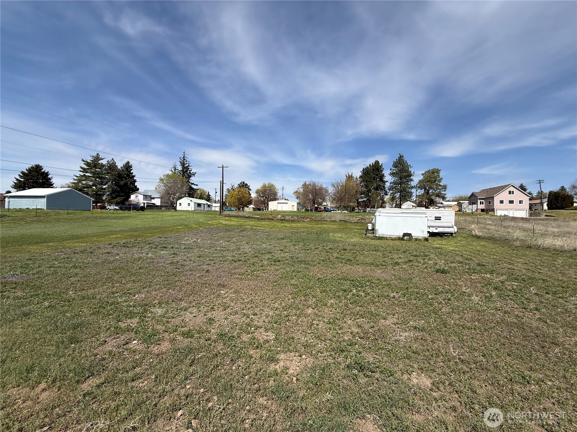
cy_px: 216
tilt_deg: +1.0
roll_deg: -1.9
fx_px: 233
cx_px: 288
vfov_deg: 85.7
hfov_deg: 102.1
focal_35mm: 14
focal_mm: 2.22
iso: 50
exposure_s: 1/2976
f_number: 2.2
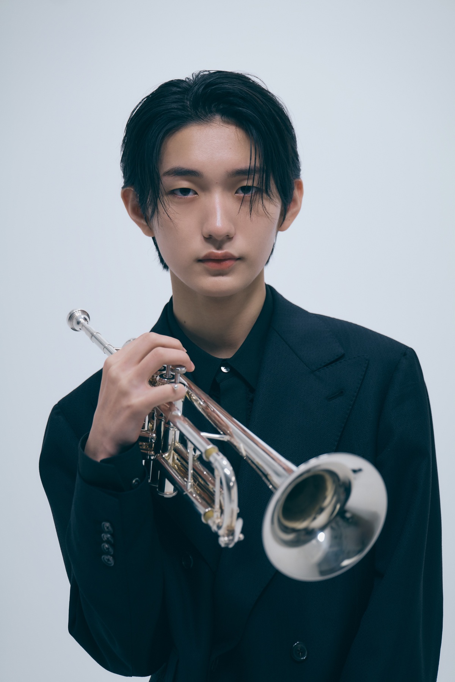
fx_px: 1592
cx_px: 228
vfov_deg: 24.2
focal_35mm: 84
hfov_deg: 16.3
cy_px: 341
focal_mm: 84
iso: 400
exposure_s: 1/125
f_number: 4
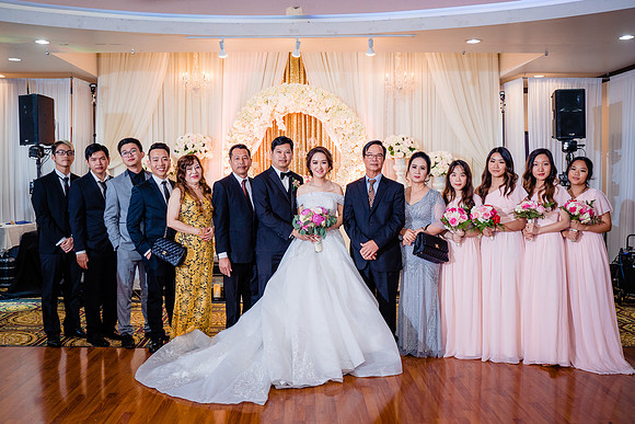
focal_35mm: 35
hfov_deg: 54.9
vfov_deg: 38.2
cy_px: 203
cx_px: 303
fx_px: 611
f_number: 3.5
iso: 800
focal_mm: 33
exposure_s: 1/160
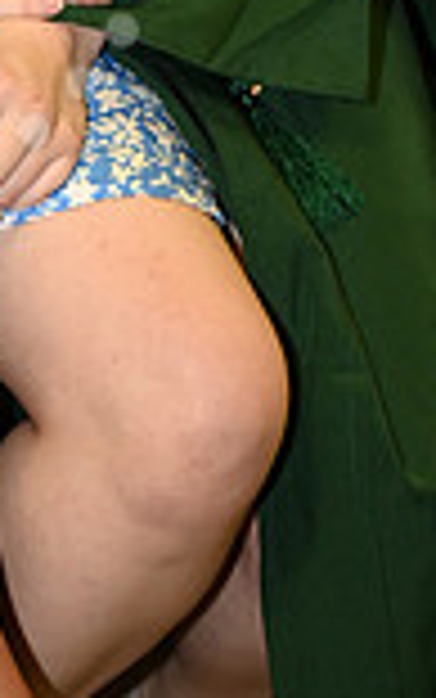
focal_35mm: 141
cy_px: -275
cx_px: -315
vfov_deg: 14.1
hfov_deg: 9.0
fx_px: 2678
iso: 1600
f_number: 5.6
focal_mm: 37
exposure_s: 1/60
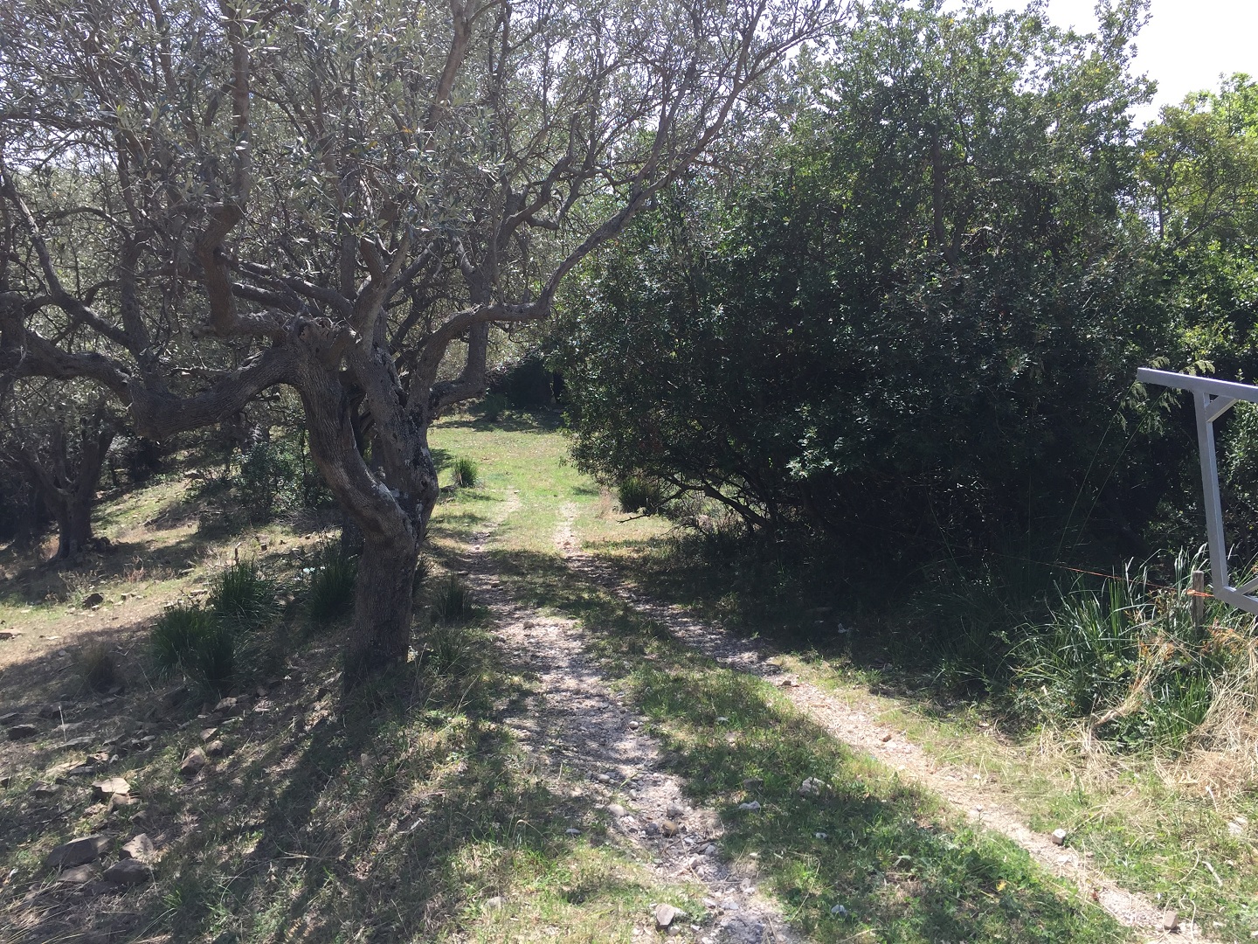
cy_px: 472
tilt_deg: -11.6
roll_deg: -1.5
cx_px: 629
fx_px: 1054
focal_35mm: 29
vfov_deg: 48.2
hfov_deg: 61.7
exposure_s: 1/659
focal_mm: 4.15
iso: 32
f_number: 2.2
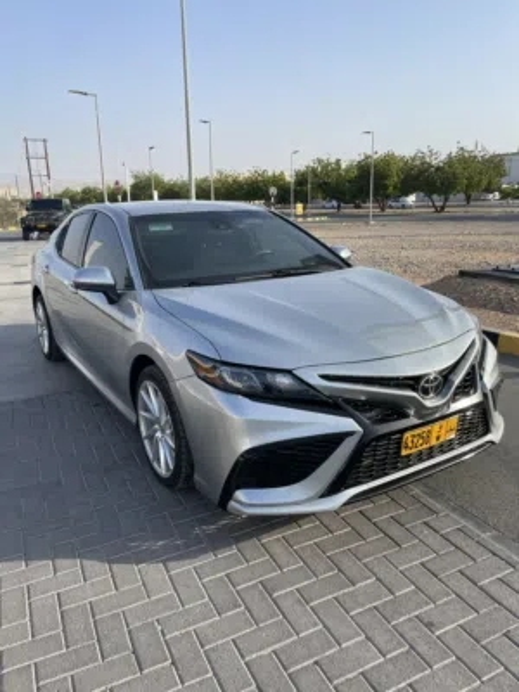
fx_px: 520
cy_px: 346
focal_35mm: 26
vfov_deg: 67.3
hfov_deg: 53.1
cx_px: 260
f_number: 1.6
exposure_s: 1/2053
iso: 32
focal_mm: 4.2
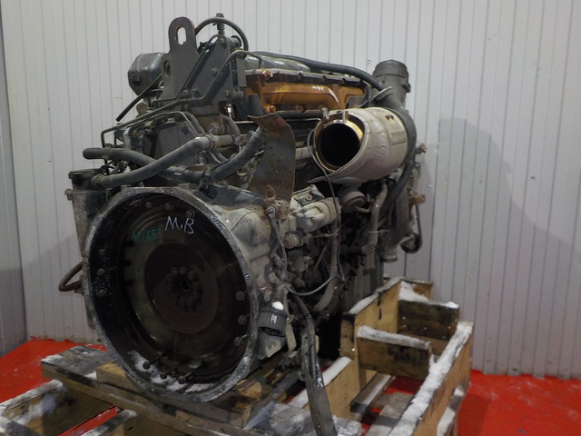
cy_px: 218
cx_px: 290
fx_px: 504
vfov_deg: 46.8
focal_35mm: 30
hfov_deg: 60.0
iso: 400
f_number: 3.3
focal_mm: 4.1
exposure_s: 1/15
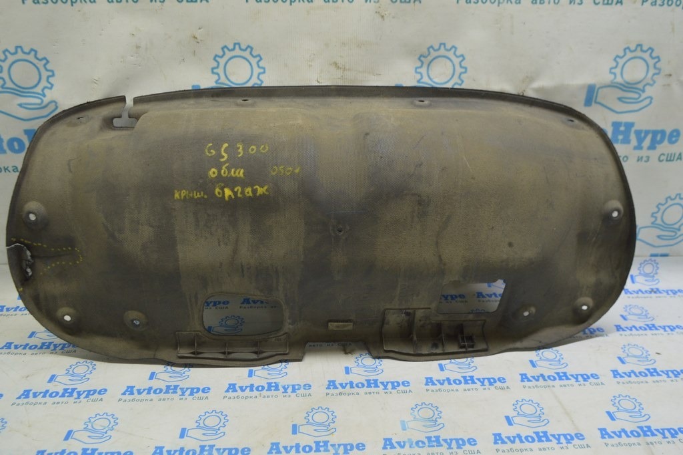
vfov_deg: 43.5
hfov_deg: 62.0
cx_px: 342
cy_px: 228
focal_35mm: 30
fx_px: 569
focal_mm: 20
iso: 400
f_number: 5.6
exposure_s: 1/20
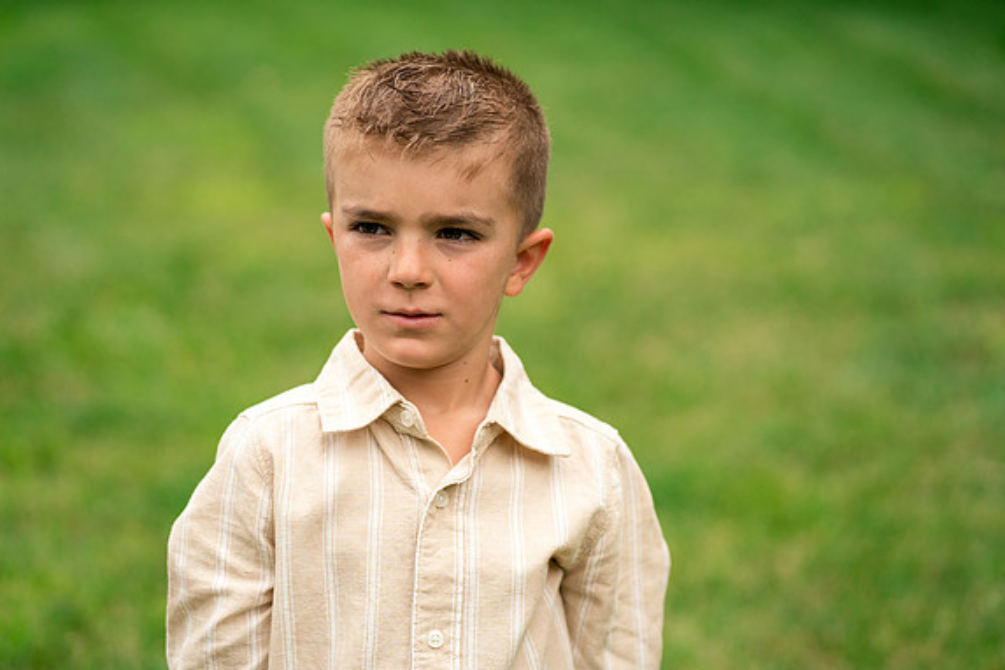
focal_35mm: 86
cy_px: 334
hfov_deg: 23.6
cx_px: 503
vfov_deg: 15.9
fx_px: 2401
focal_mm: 85
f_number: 2.5
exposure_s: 1/2000
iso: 400
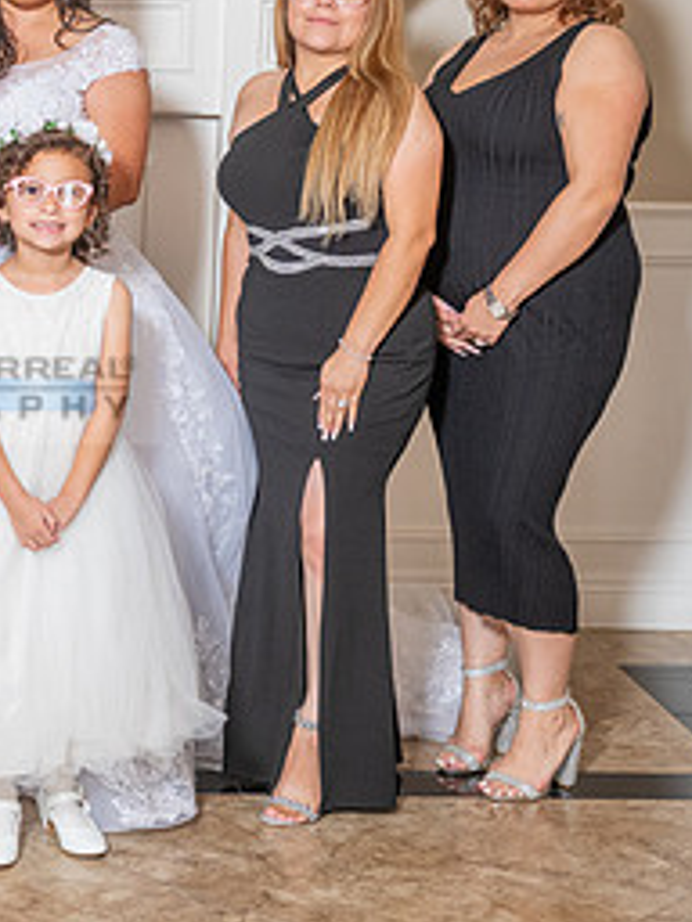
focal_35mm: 85
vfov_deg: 23.0
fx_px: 2266
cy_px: 376
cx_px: -170
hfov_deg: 16.5
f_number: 4.5
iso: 640
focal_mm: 38
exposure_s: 1/160
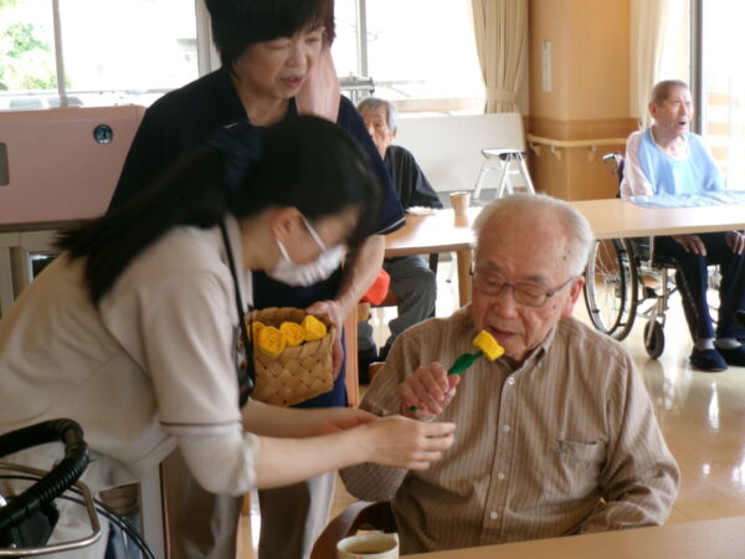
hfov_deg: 25.0
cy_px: 280
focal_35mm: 78
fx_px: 1679
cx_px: 372
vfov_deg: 18.9
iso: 155
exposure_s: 1/34
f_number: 5.4
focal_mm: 14
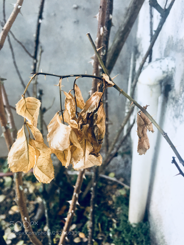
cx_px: 92
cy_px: 122
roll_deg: +0.7
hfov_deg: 48.2
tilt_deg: -31.3
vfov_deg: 61.7
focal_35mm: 29
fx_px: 206
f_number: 2.2
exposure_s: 1/100
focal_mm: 4.15
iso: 40
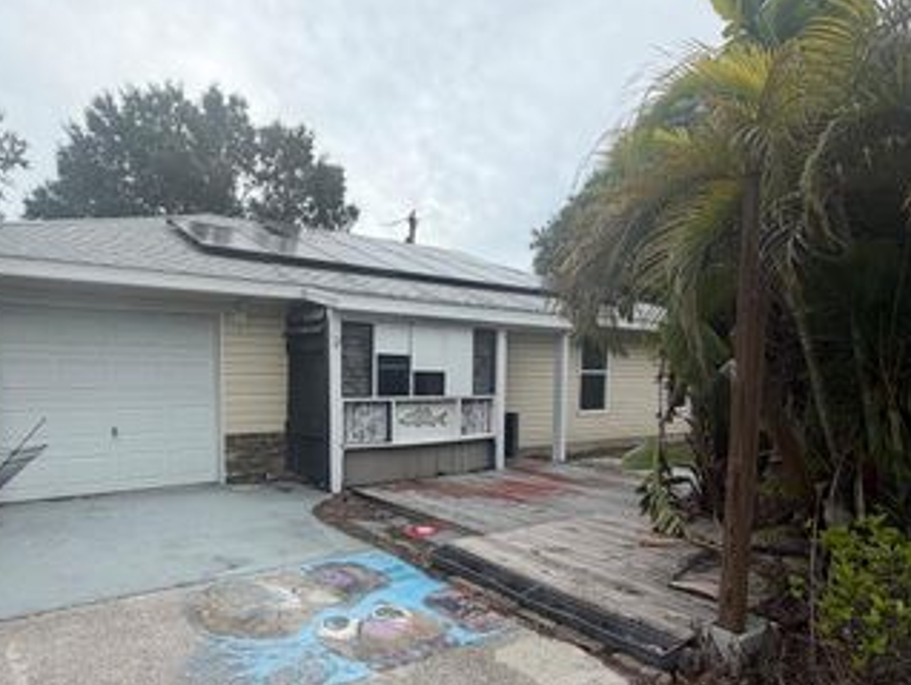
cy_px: 414
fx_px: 579
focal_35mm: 22
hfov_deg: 75.7
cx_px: 375
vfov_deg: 60.6
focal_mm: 2.22
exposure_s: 1/770
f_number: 2.2
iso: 40
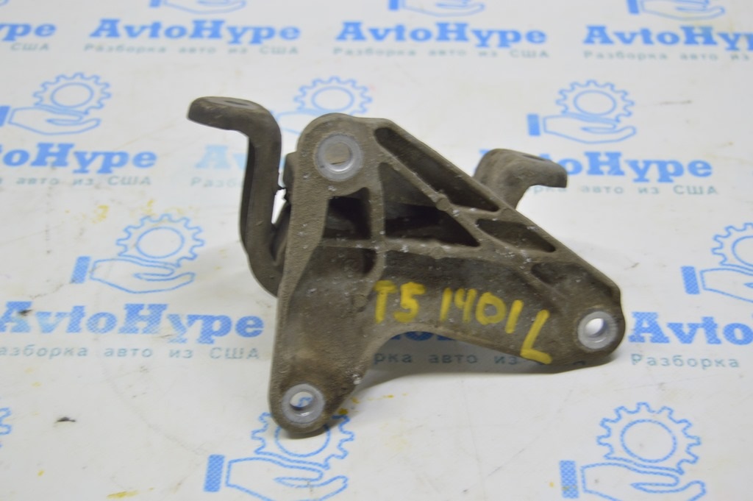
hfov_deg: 31.9
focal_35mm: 63
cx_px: 376
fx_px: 1317
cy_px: 250
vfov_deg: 21.5
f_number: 5.6
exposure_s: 1/20
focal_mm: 42
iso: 400
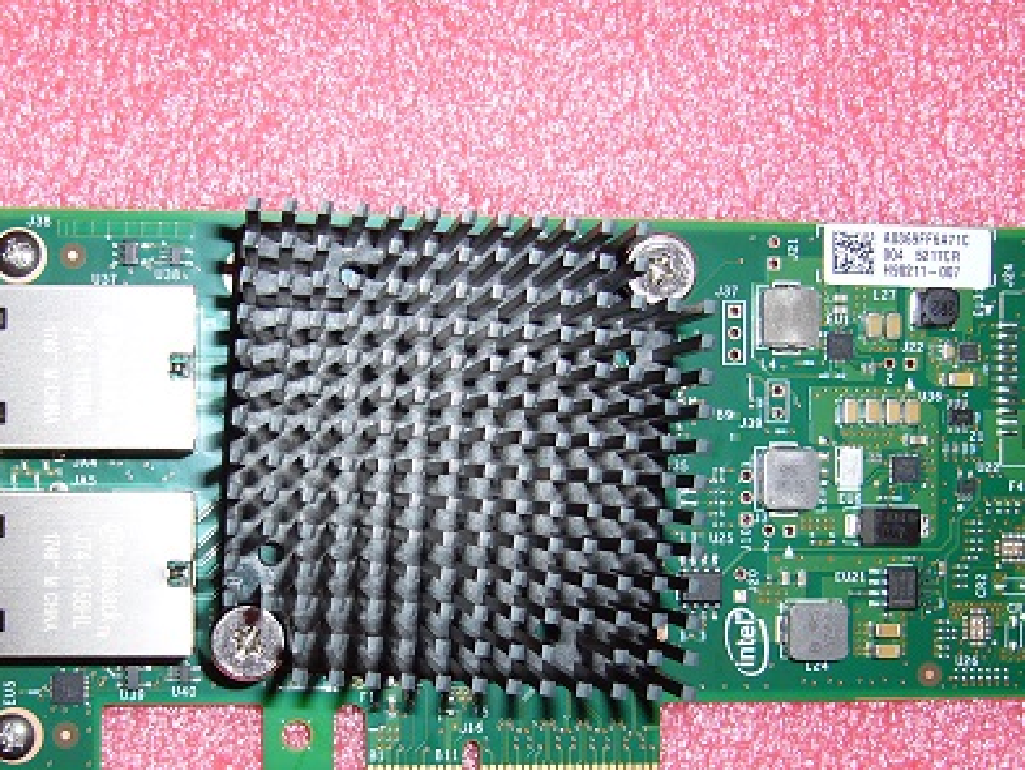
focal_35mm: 57
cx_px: 394
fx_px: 1688
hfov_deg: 33.6
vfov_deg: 25.7
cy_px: 420
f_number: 2.8
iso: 80
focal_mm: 5.8
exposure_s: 1/30
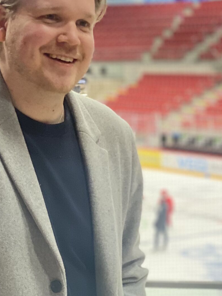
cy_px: 234
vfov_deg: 15.6
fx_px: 1078
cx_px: 95
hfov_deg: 11.8
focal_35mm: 126
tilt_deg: -9.5
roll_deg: +1.5
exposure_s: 1/100
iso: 200
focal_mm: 6
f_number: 2
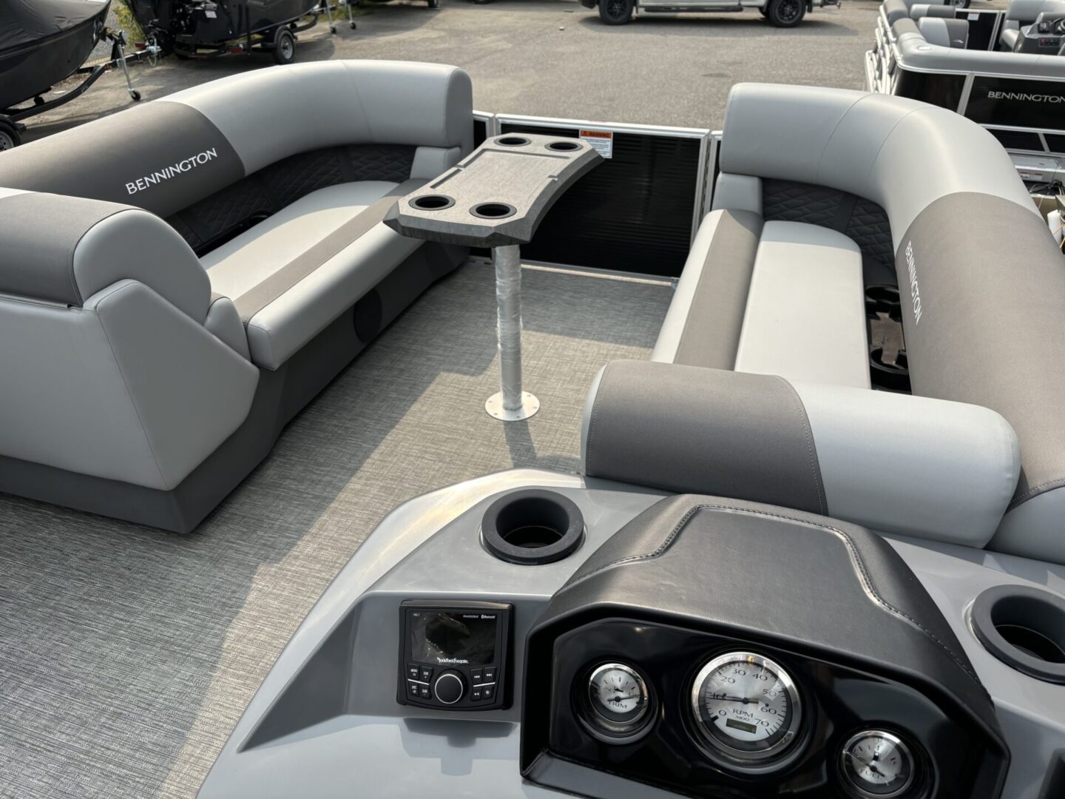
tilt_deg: -34.1
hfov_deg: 67.3
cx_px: 532
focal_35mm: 26
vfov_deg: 53.1
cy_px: 400
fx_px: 800
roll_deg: -0.1
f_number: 1.6
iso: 50
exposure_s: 1/1845
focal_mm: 5.96
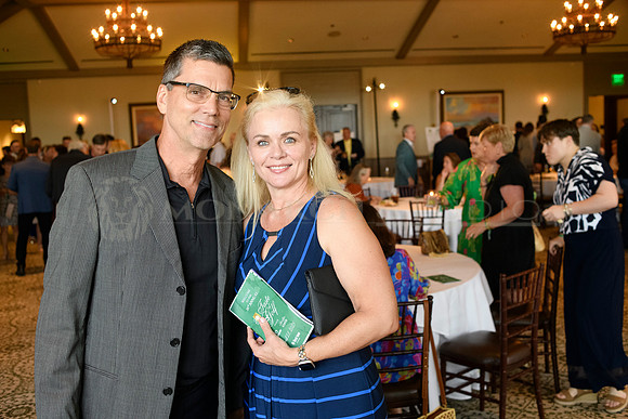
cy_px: 210
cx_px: 314
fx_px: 611
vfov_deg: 37.9
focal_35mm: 35
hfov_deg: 54.4
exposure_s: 1/125
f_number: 4
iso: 4000
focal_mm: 35
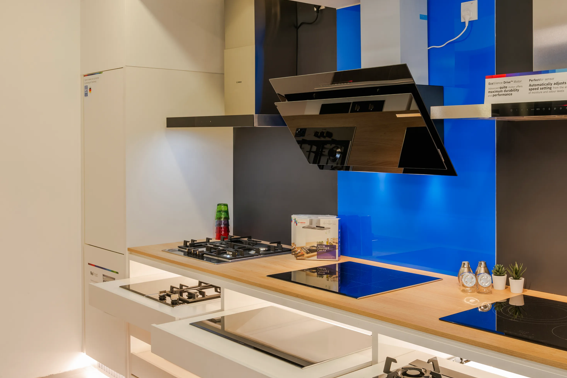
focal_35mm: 41
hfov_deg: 46.8
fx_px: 646
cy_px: 153
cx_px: 365
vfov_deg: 32.6
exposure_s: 1
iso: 100
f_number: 11
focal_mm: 30
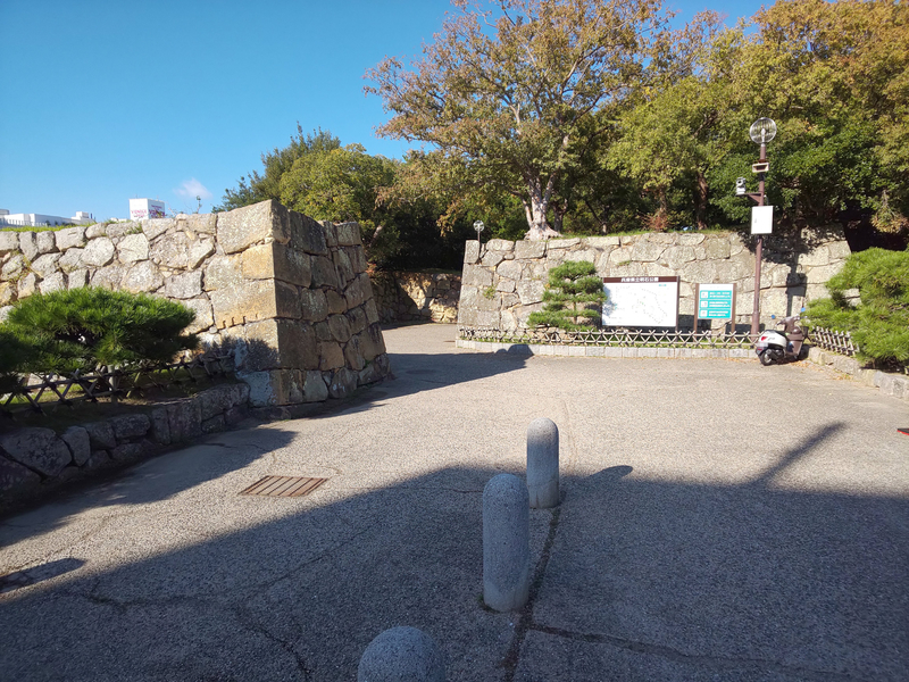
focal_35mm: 20
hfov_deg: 81.7
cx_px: 454
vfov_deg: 66.0
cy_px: 341
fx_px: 525
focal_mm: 3.45
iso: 28
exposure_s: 1/632
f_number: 1.94
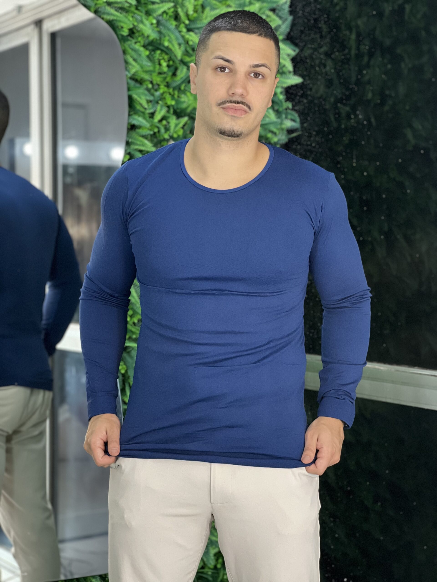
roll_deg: +0.0
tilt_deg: -0.9
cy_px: 291
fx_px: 1296
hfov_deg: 19.1
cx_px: 218
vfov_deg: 25.3
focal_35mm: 77
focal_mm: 9
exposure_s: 1/120
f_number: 2.8
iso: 250
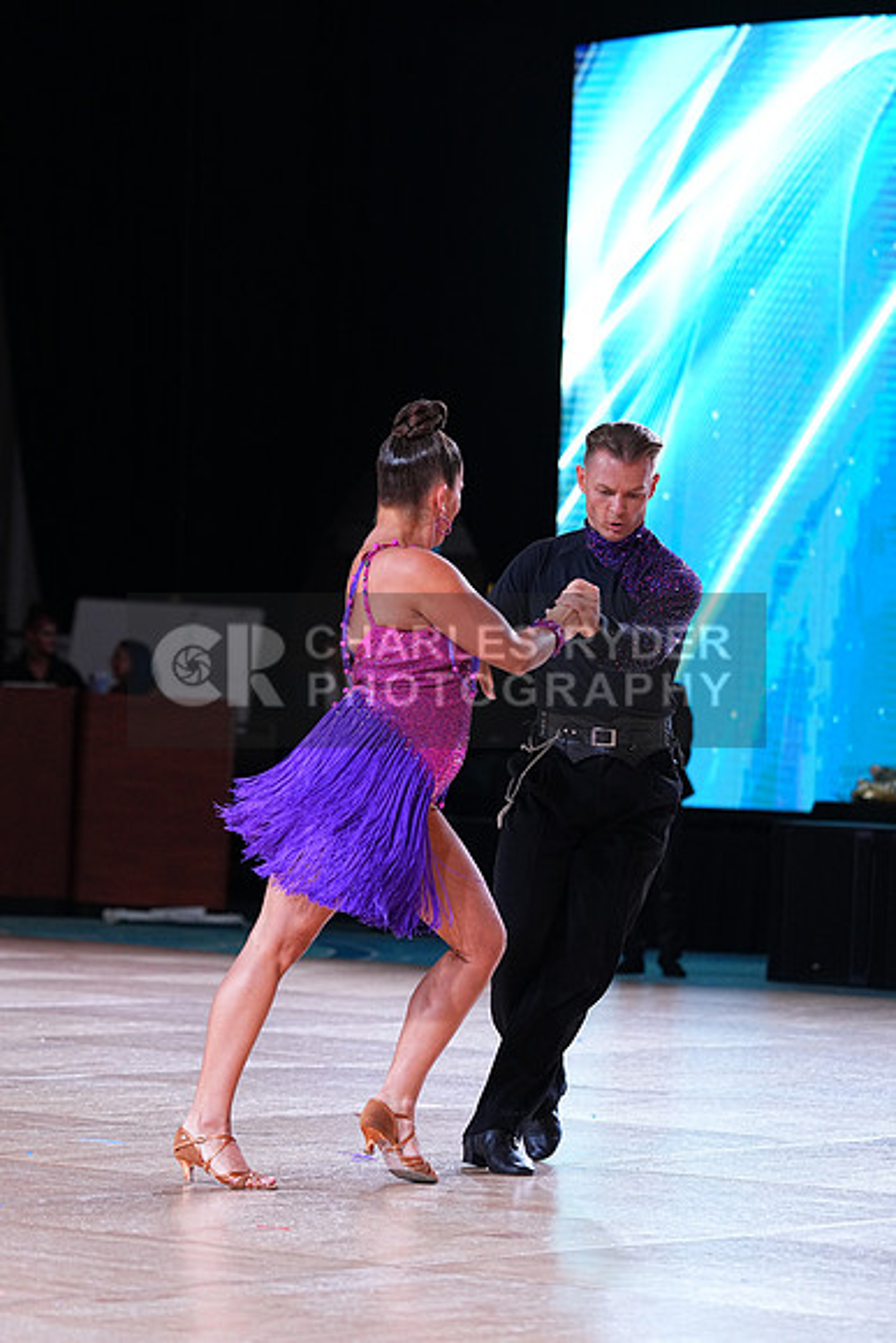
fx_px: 4962
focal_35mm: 133
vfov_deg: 15.4
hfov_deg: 10.3
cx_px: 448
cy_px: 672
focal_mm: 133
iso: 2000
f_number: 4
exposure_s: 1/400
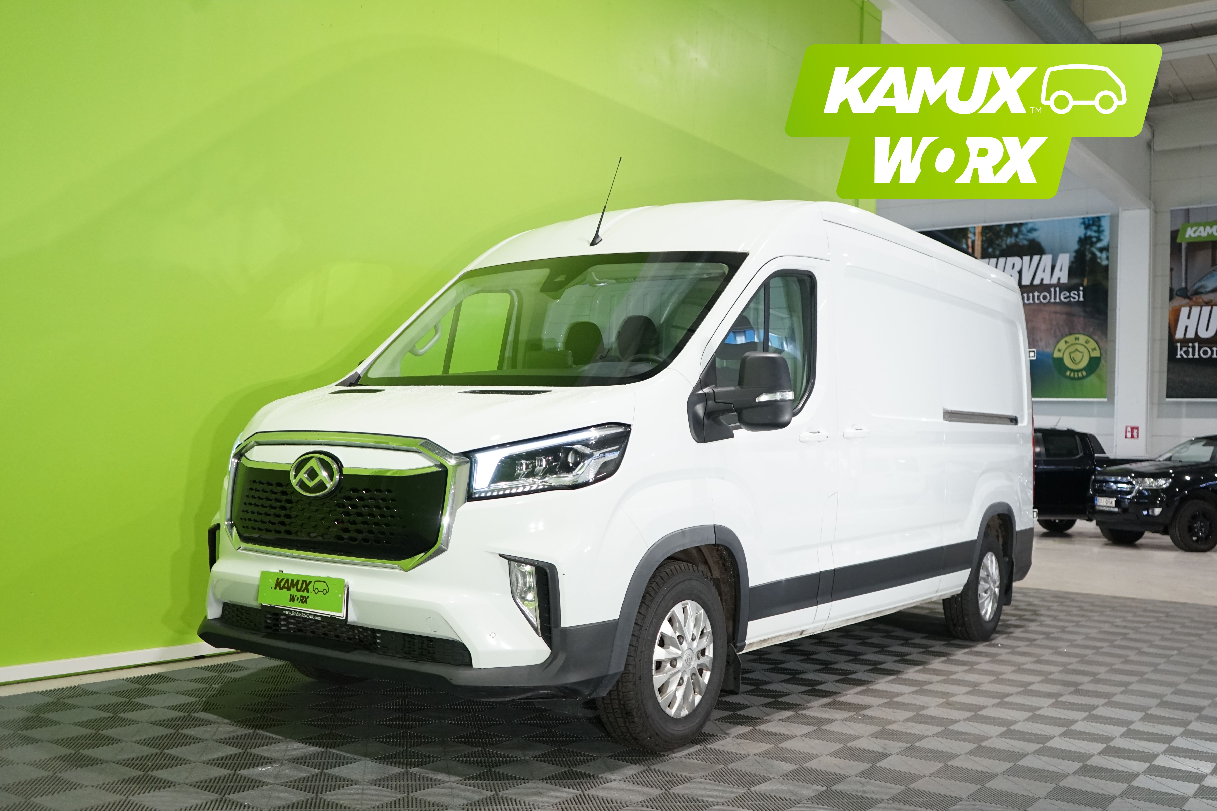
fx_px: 1149
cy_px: 406
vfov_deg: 38.9
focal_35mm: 34
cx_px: 608
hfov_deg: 55.8
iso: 2000
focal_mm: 34
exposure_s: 1/125
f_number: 4
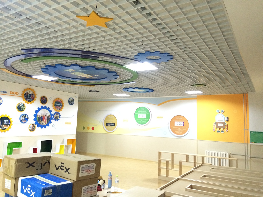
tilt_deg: +4.9
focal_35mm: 29
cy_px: 98
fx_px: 220
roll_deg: -2.0
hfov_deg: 61.7
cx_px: 132
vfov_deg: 48.2
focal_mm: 4.15
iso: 320
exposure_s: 1/17
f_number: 2.2
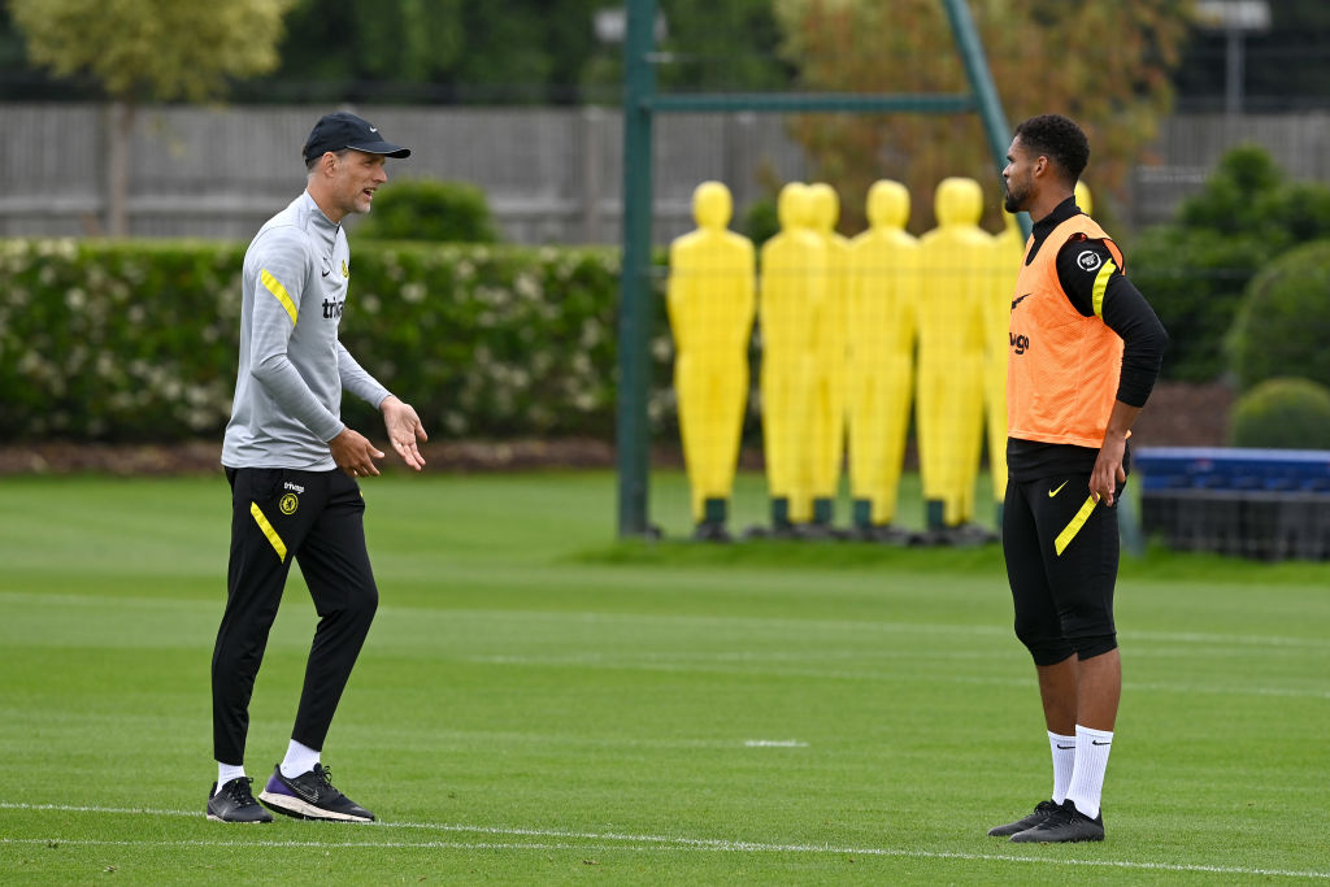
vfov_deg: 3.4
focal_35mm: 400
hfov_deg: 5.2
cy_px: 444
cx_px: 665
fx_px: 14779
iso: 640
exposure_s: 1/1600
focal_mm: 400
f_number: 5.6
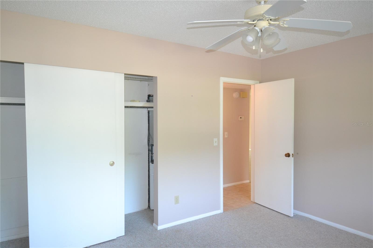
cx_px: 186
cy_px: 124
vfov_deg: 53.1
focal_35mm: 24
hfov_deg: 73.8
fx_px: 249
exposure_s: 1/60
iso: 1400
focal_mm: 16
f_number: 4.2
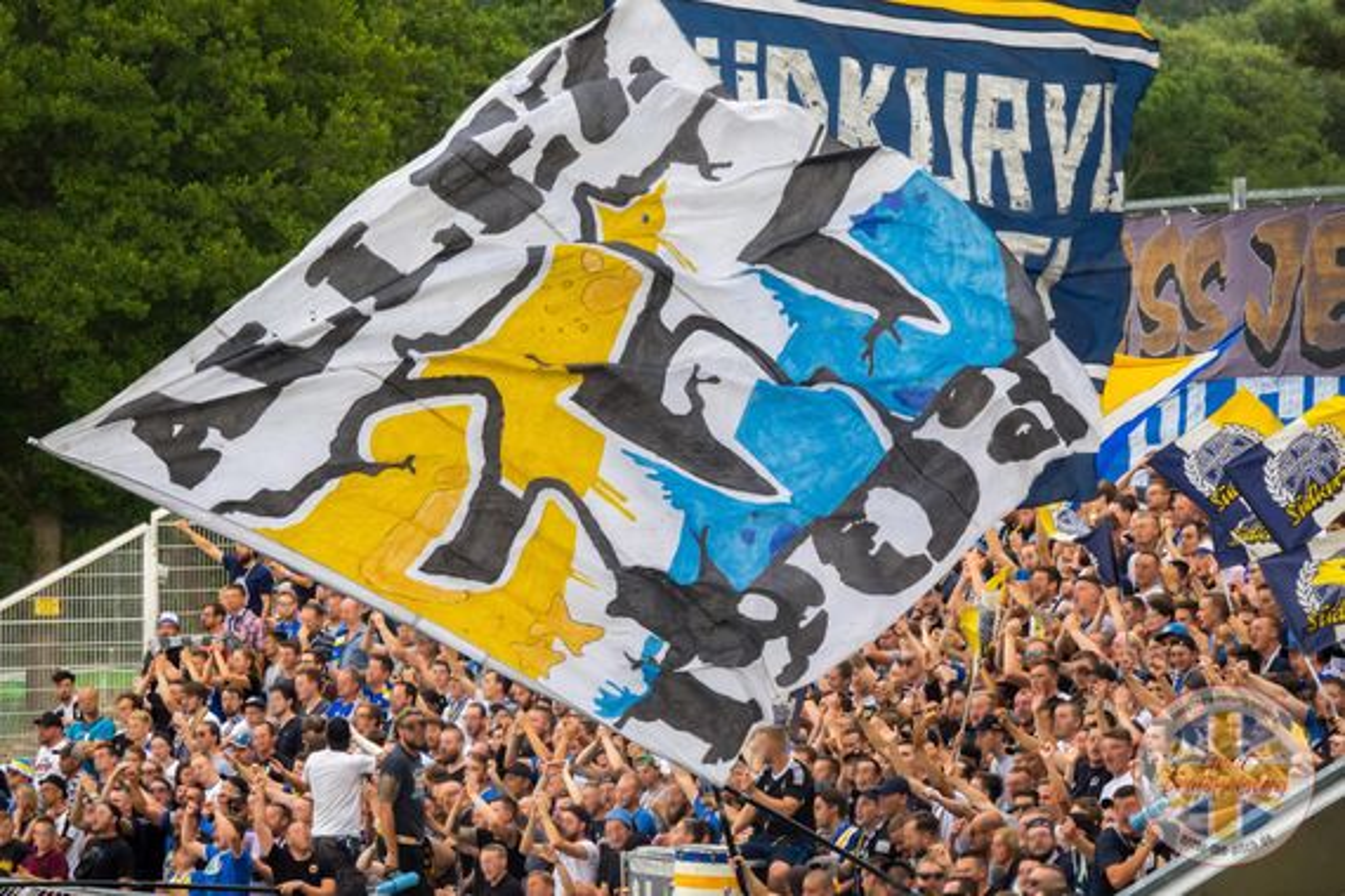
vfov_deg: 7.2
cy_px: 448
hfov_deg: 10.7
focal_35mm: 192
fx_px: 7173
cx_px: 672
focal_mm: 70.27
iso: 800
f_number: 4
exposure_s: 1/640
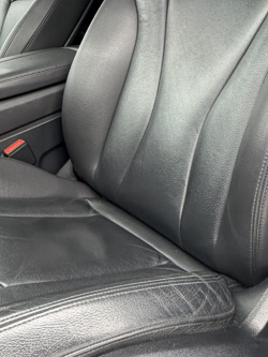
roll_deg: -0.3
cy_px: 88
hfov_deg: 33.1
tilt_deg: -11.1
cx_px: 72
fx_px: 444
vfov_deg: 42.4
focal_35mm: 43
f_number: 2.2
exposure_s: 1/99
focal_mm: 2.22
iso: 125
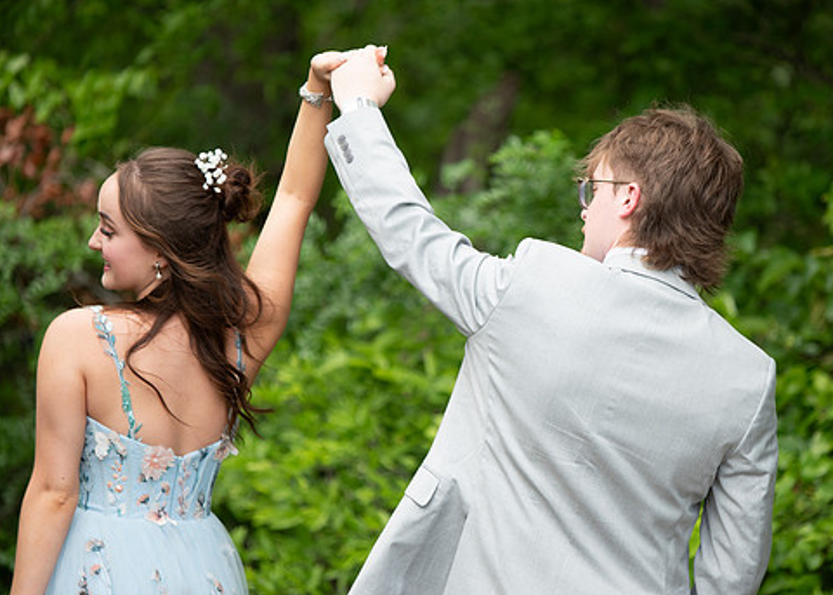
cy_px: 299
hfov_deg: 7.8
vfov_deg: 5.6
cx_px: 492
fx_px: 6128
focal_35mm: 259
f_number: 2.8
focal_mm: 180
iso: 100
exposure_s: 1/640
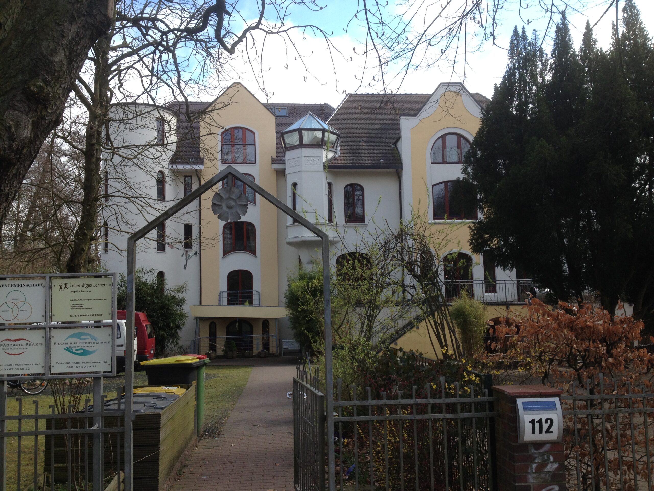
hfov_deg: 52.6
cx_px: 327
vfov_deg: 40.7
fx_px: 661
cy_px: 246
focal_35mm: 35
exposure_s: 1/756
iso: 50
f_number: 2.4
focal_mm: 4.28
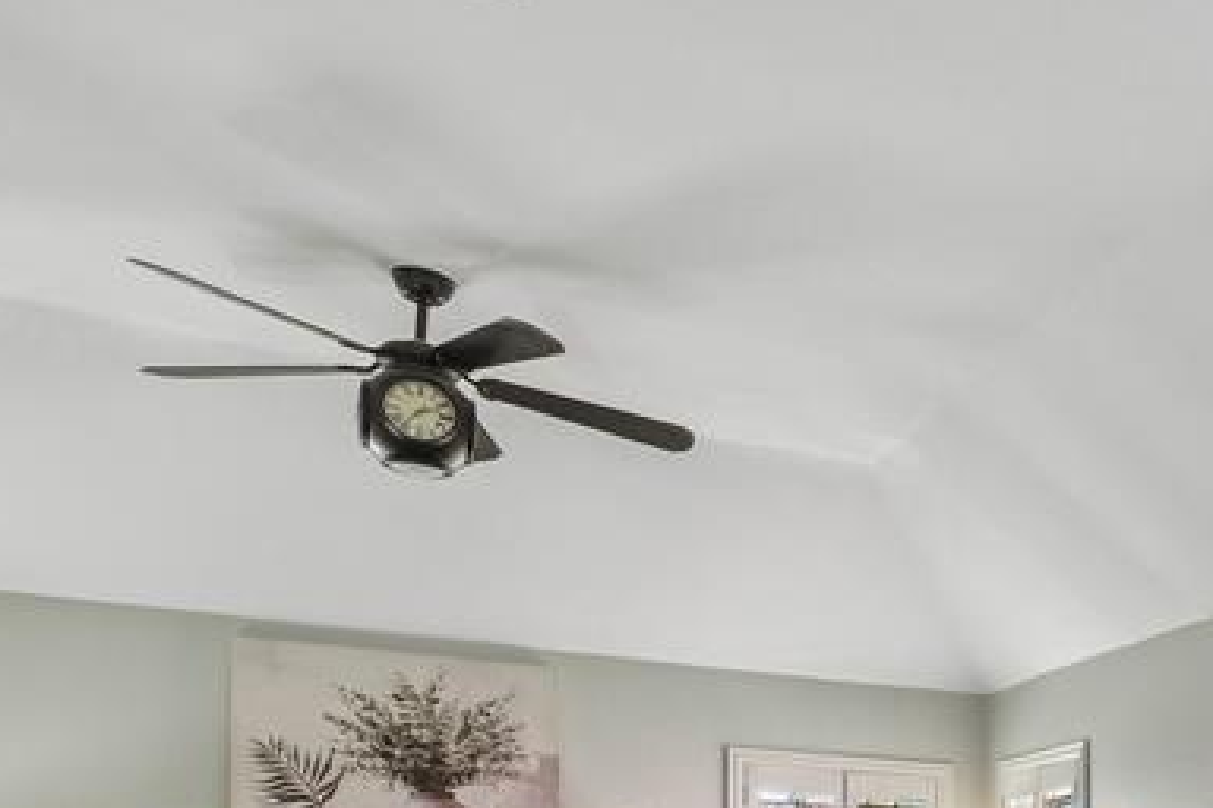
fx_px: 1348
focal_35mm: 40
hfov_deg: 34.9
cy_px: 960
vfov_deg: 29.1
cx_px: 1551
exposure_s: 1/40
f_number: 8
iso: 400
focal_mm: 10
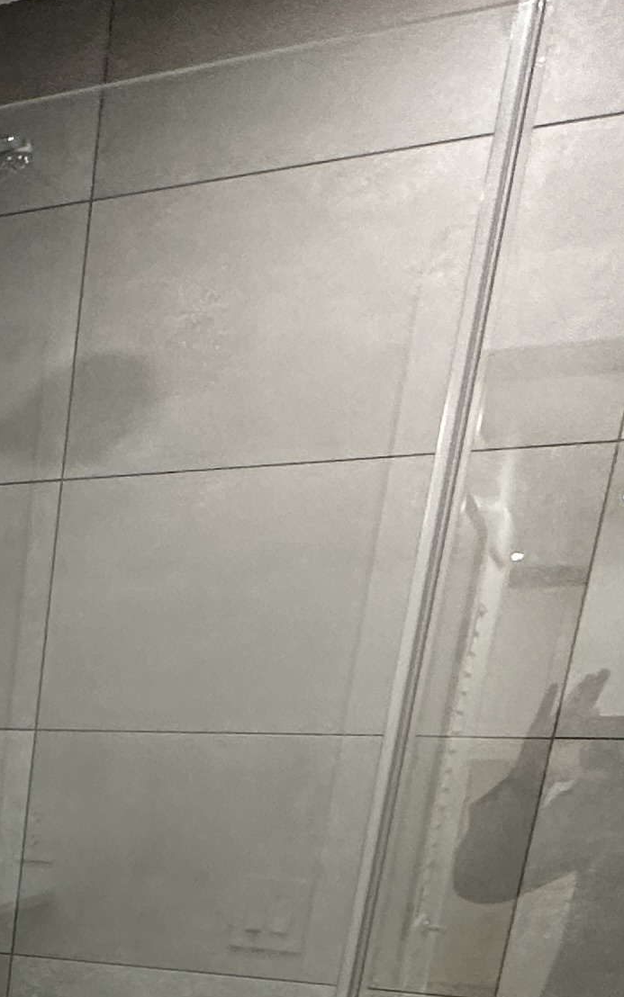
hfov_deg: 19.9
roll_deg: -0.8
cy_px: 1262
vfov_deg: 30.5
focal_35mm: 54
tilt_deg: -20.8
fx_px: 1469
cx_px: -376
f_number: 2.2
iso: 250
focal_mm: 2.22
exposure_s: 1/120
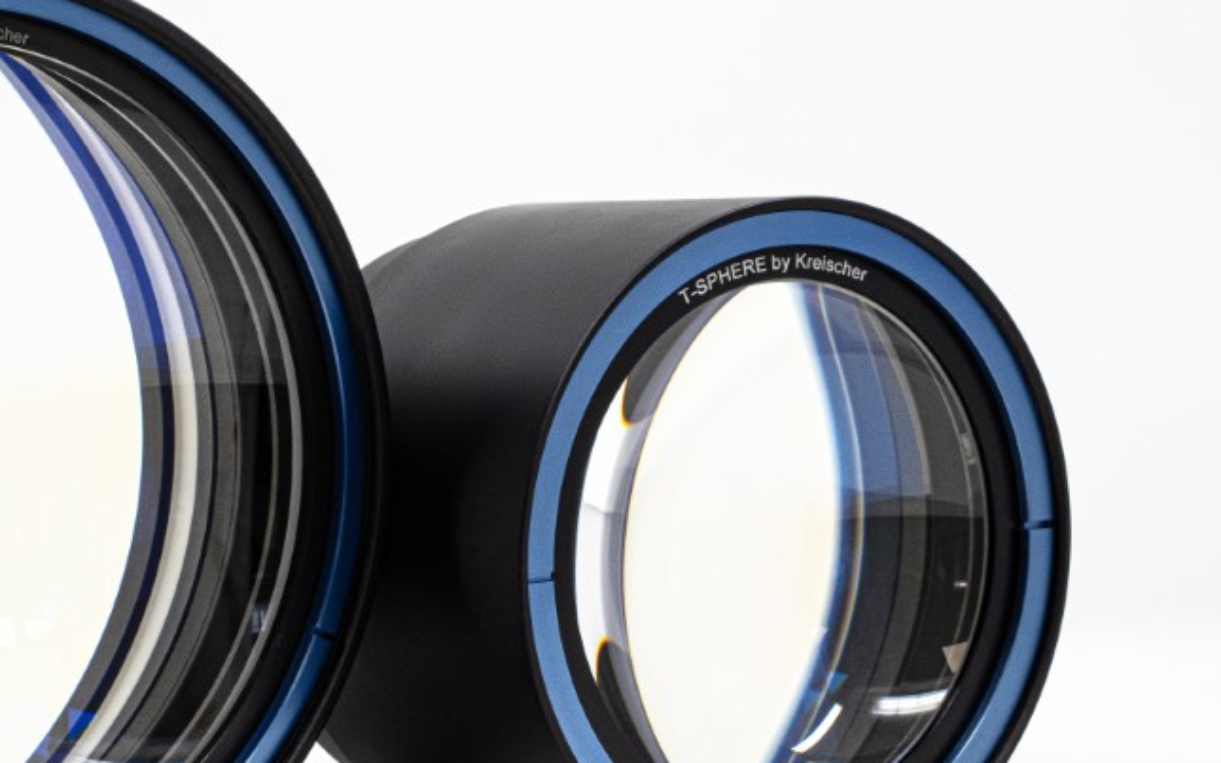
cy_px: 470
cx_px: 212
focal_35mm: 111
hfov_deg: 18.6
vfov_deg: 11.8
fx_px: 3693
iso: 2000
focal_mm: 61
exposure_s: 1/60
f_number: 22
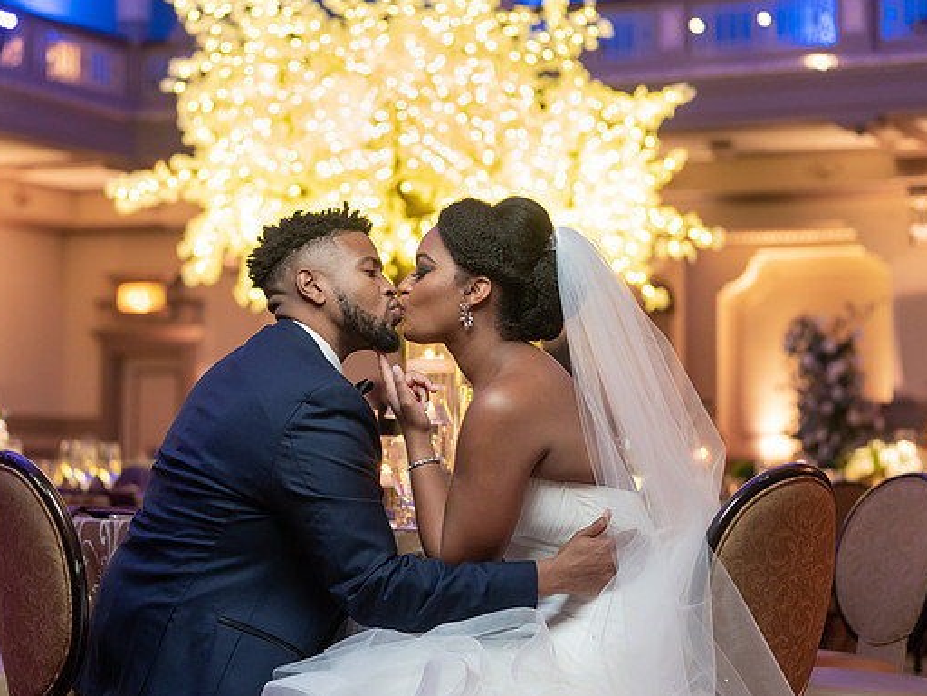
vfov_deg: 17.8
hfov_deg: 23.5
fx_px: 2223
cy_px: 330
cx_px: 400
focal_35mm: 83
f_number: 2.8
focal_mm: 70
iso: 2000
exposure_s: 1/100
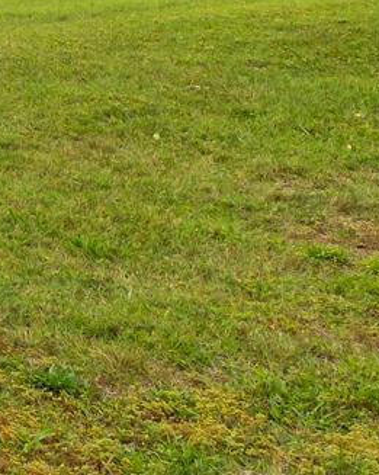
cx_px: -800
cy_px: -137
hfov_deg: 10.3
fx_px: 1425
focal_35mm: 101
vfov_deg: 17.7
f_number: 7.1
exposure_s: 1/500
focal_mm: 11.5
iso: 250
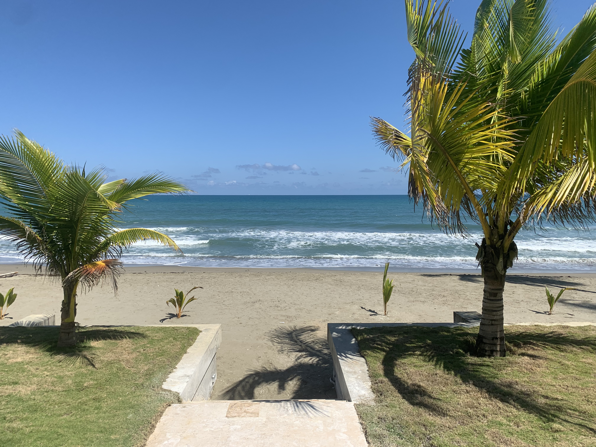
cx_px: 298
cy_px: 224
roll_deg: +0.2
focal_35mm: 26
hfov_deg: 67.3
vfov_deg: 53.1
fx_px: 448
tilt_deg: -1.9
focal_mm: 4.25
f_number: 1.8
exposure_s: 1/3401
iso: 25
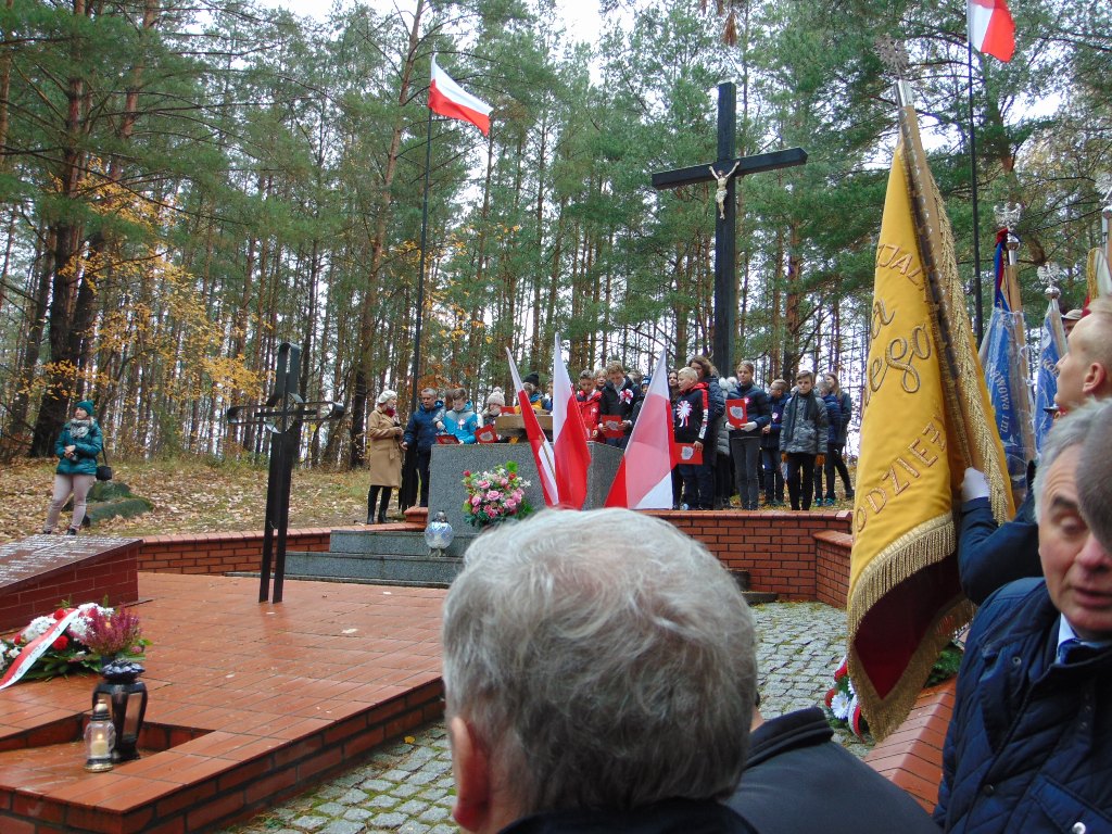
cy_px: 417
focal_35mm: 35
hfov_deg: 52.6
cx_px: 556
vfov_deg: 40.7
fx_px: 1124
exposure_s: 1/30
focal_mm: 6.3
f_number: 3.2
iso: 80
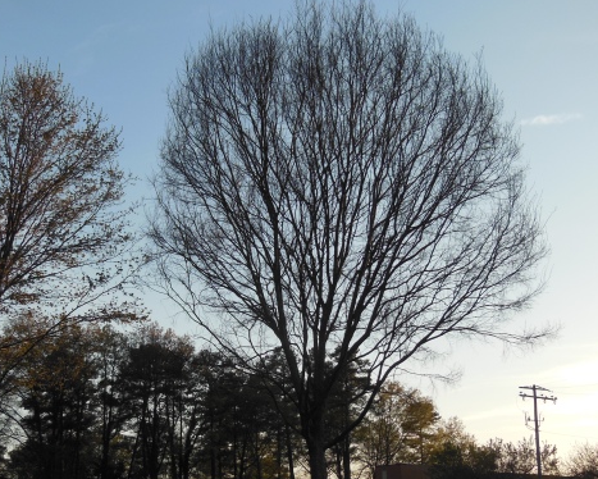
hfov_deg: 32.9
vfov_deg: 26.7
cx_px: 245
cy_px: 273
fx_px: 1009
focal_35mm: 57
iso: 125
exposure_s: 1/500
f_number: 4.1
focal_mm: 6.9
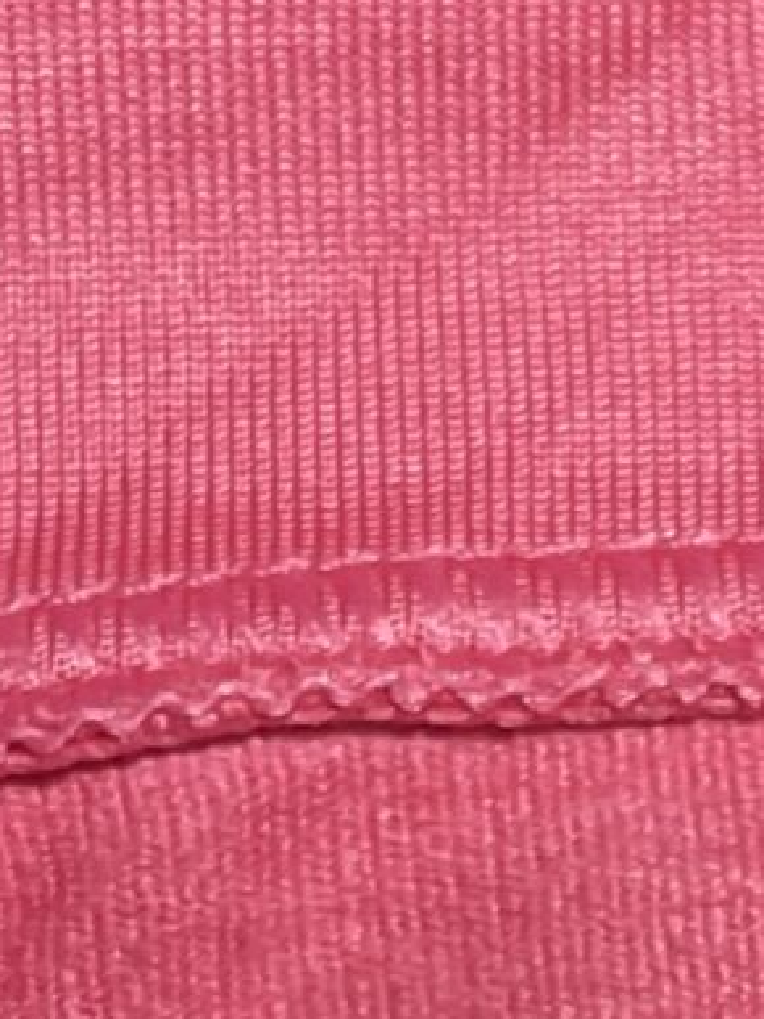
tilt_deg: -49.1
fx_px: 5064
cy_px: 1417
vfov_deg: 11.1
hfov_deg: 8.5
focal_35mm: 172
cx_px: 1064
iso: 125
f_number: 1.6
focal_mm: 4.2
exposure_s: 1/100
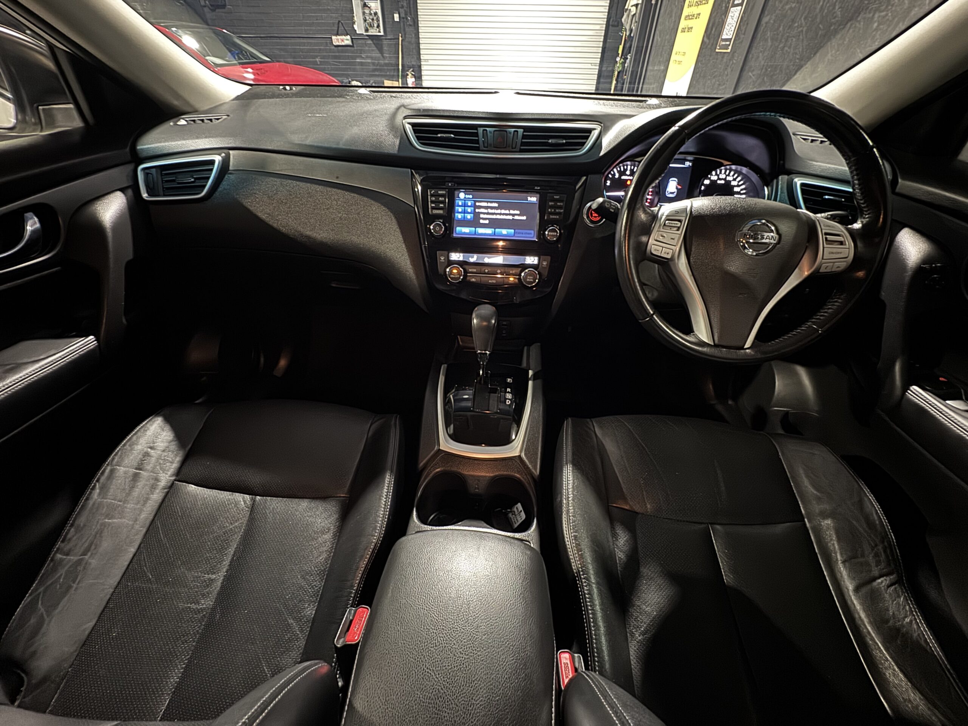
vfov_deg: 85.7
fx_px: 391
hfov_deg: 102.1
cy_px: 363
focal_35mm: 14
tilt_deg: -40.5
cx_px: 484
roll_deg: -1.6
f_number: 2.2
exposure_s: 1/8
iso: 640
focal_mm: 2.22
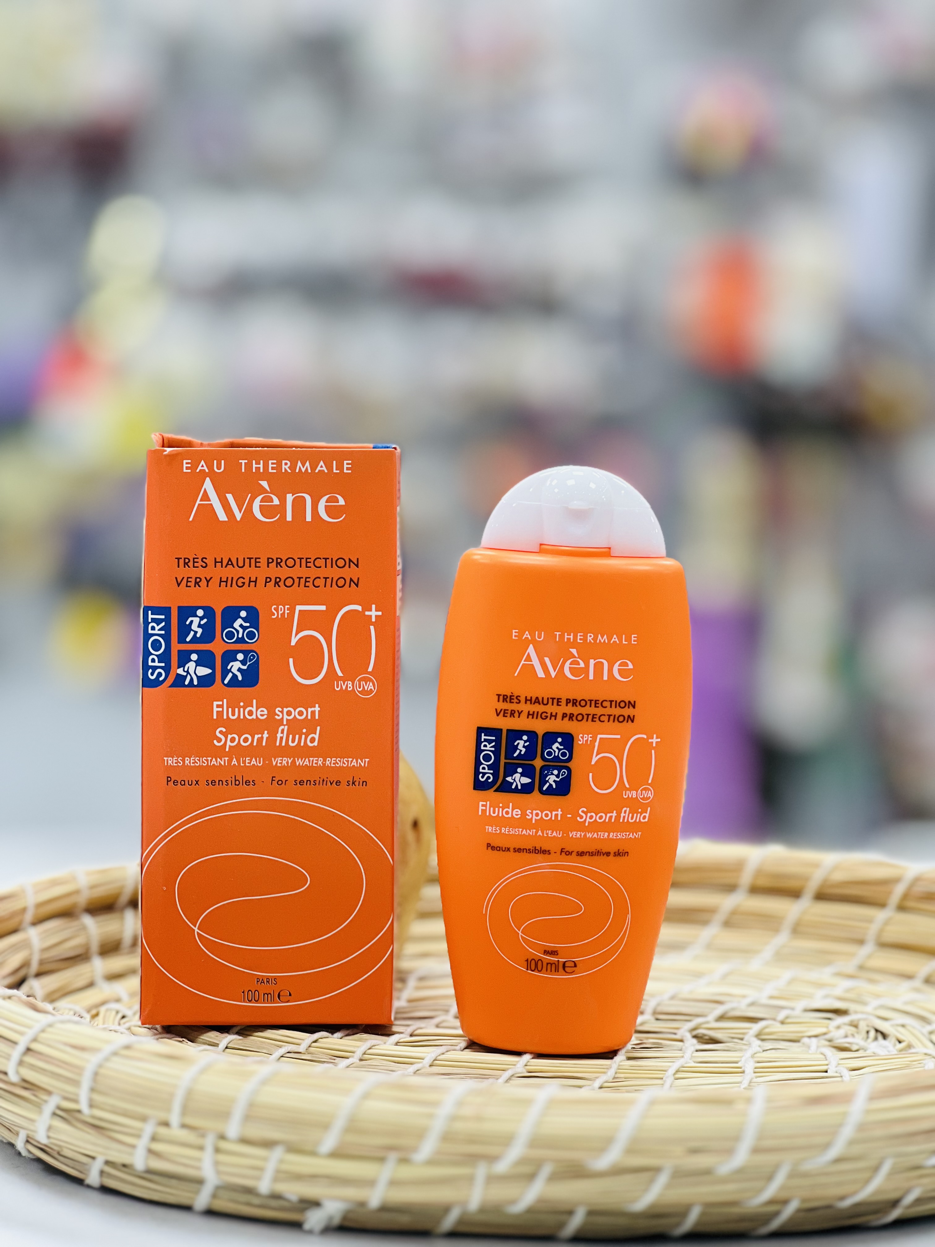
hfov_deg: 19.1
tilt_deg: -5.7
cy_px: 624
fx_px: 2773
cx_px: 468
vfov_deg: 25.3
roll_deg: -0.9
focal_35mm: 77
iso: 125
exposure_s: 1/100
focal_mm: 9
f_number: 2.8
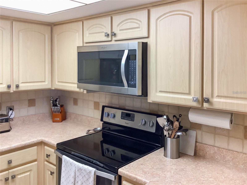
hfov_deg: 58.4
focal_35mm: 31
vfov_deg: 45.4
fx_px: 221
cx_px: 124
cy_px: 92
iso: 125
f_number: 2.4
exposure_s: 1/60
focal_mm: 3.3
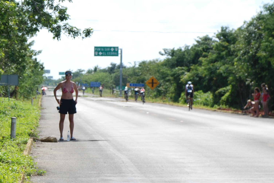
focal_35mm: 291
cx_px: -51
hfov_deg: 7.0
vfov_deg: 4.7
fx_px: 2217
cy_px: 92
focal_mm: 75
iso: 100
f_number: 5.6
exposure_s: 1/320
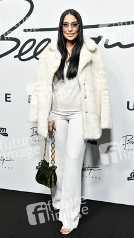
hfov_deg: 23.5
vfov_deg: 40.6
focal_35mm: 51
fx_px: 322
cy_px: 120
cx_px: 75
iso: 640
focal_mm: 48
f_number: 6.3
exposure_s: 1/160
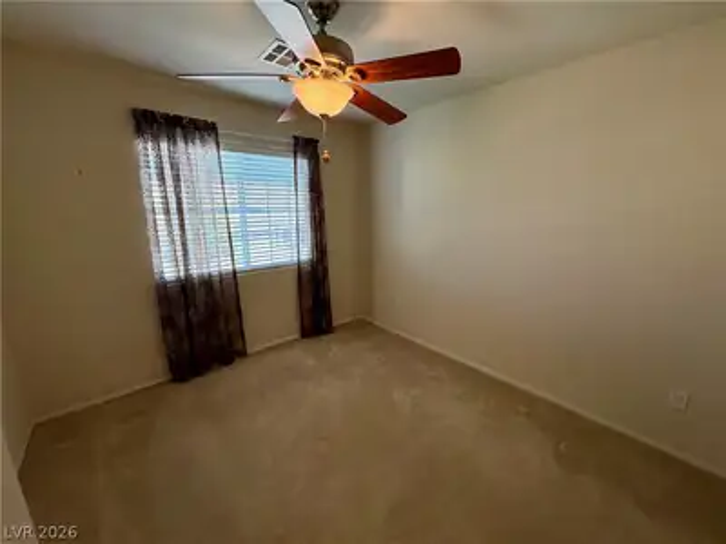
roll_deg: +0.2
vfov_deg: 85.7
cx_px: 363
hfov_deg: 102.1
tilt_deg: -12.7
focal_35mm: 14
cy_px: 272
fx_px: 294
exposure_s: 1/120
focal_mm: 2.22
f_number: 2.2
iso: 250
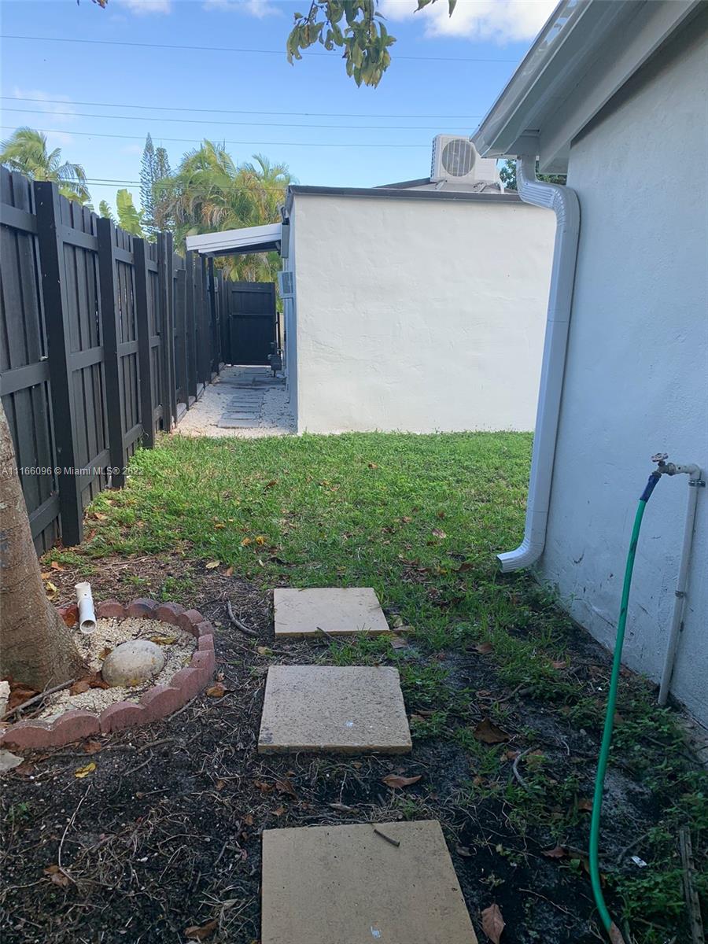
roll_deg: -0.7
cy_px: 472
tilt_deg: -11.9
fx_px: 709
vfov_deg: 67.3
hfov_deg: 53.1
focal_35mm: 26
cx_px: 354
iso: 25
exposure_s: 1/379
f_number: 1.8
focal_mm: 4.25
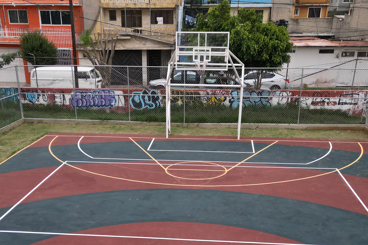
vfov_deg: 27.6
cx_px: 168
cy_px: 244
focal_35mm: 46
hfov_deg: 42.7
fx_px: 470
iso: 110
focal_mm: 6.72
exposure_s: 1/800
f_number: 1.7
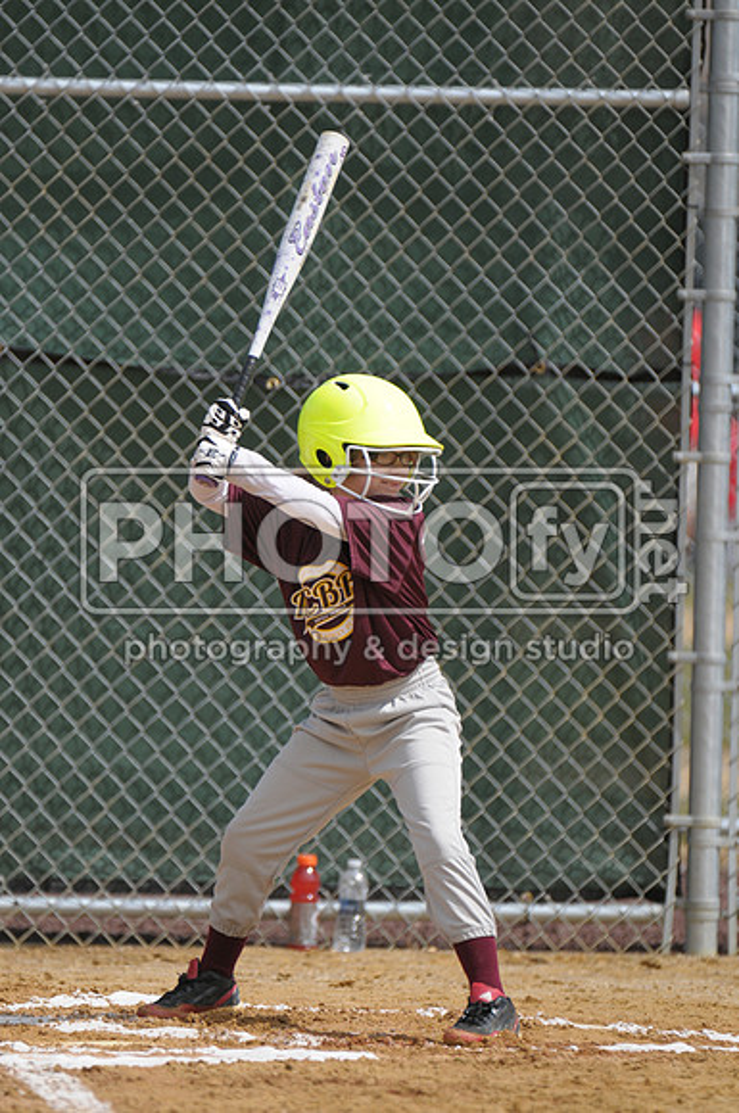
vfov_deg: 3.8
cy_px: 556
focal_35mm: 540
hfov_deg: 2.5
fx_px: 16676
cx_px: 370
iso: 400
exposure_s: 1/3200
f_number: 4
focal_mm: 360
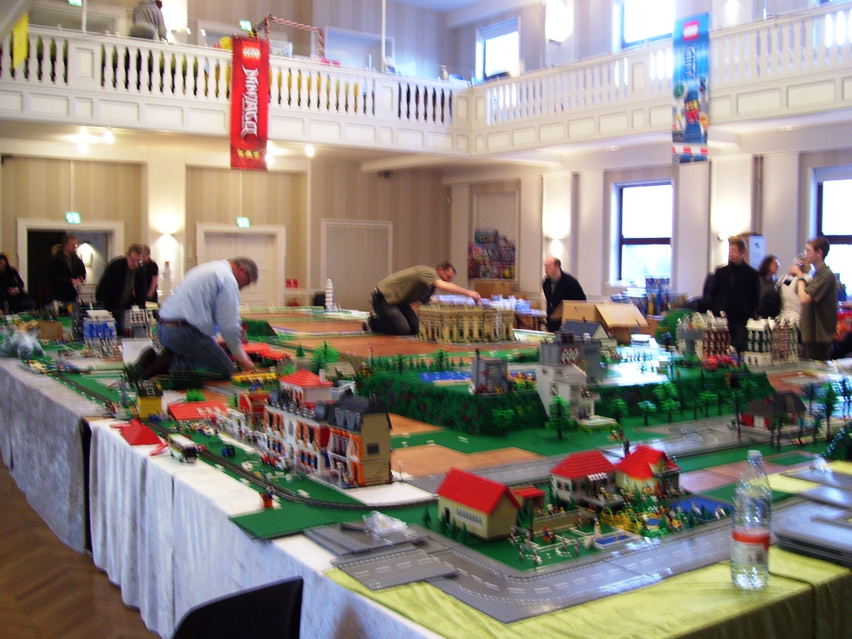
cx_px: 426
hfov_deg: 51.4
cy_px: 320
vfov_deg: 39.7
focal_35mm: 36
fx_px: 886
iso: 160
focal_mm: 6
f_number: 2.7
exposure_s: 1/8
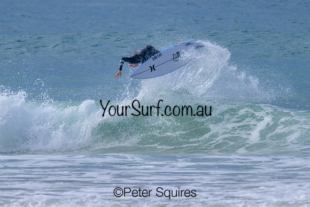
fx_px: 9455
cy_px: 86
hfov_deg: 1.9
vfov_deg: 1.3
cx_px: 175
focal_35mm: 1098
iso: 720
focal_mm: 800
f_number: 11
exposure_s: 1/2000
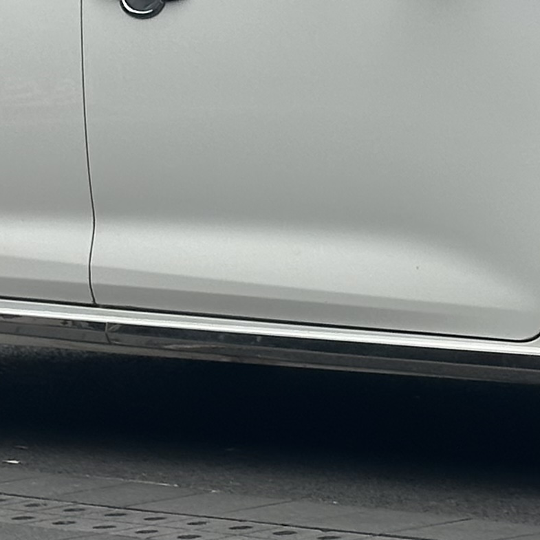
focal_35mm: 218
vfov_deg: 8.0
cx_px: 610
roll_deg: +1.5
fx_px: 3847
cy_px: 28
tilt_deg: -1.6
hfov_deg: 8.0
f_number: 1.78
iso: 64
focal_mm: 6.86
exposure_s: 1/496
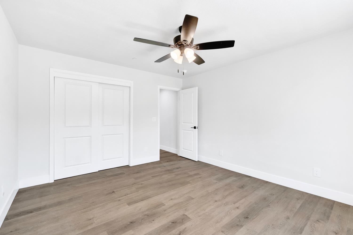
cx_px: 176
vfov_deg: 77.3
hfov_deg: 100.4
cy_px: 118
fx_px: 147
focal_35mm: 15
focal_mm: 10
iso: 320
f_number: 8
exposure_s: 1/30
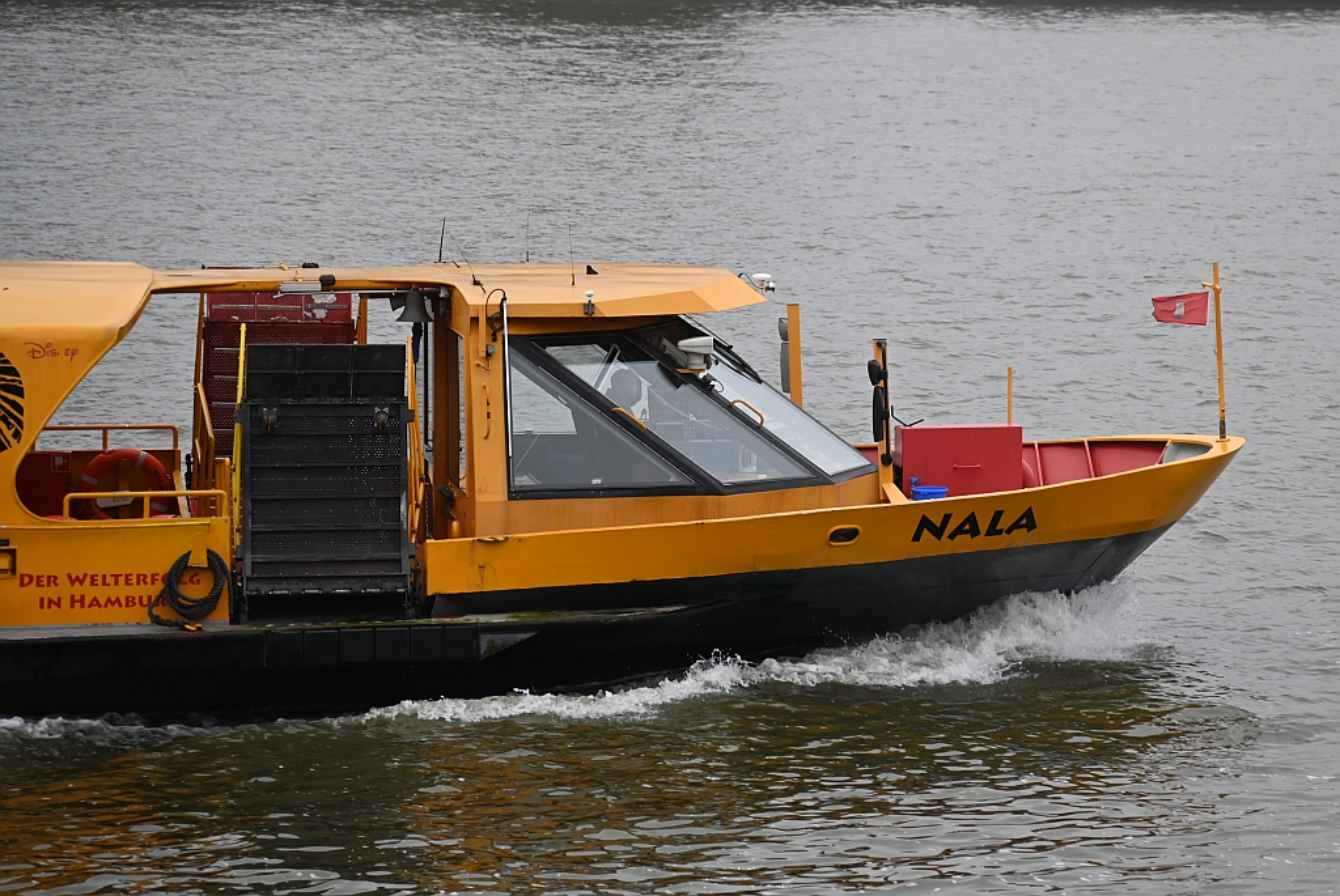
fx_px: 4471
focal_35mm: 120
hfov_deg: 17.0
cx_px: 670
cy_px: 448
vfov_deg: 11.4
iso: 400
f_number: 4
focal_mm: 120
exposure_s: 1/320
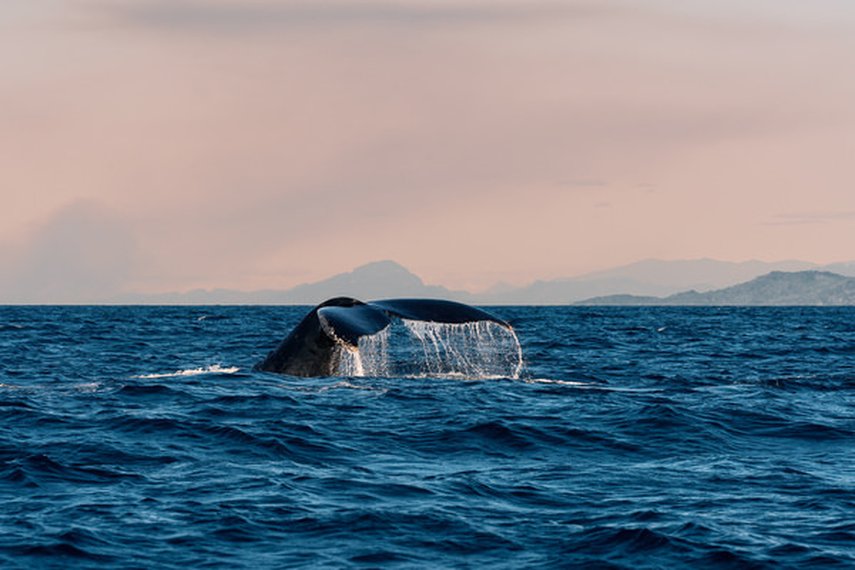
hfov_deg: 12.2
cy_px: 285
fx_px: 3990
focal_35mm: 168
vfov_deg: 8.2
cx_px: 428
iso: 160
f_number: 10
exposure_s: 1/500
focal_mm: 168
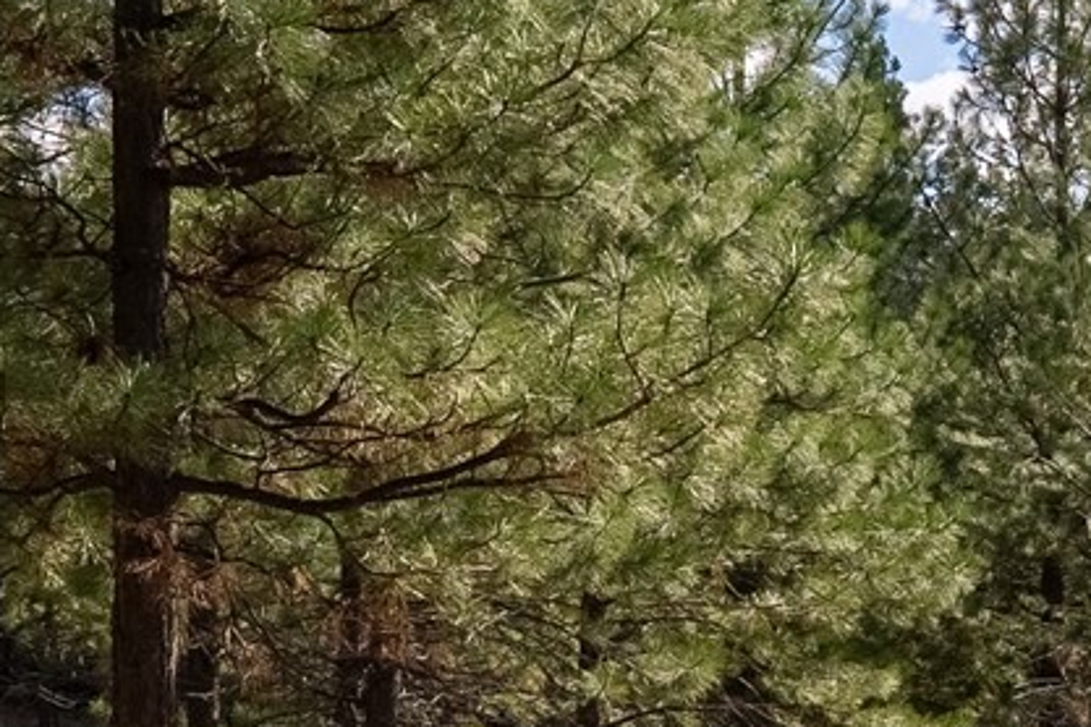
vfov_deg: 10.9
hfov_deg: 16.2
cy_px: 656
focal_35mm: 125
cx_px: 870
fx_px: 3796
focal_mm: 30.8
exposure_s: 1/8000
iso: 100
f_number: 5.6
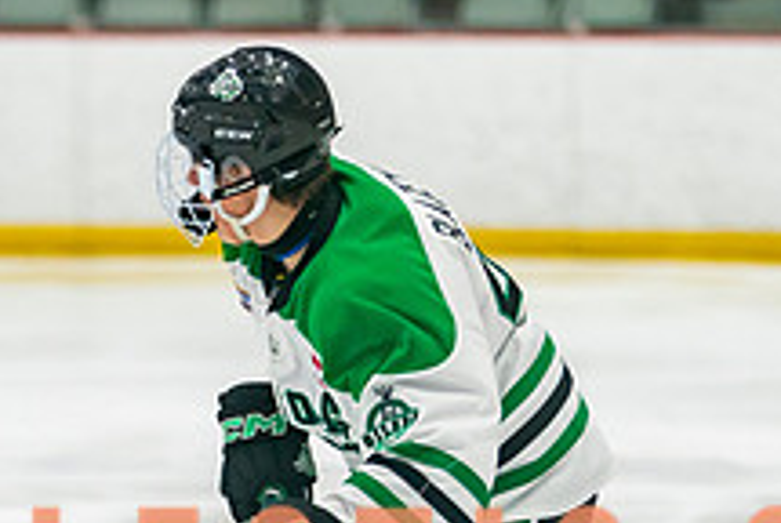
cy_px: 633
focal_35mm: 570
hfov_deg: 3.6
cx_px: 366
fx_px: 12383
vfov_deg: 2.4
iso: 1000
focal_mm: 142
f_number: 2.8
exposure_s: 1/640
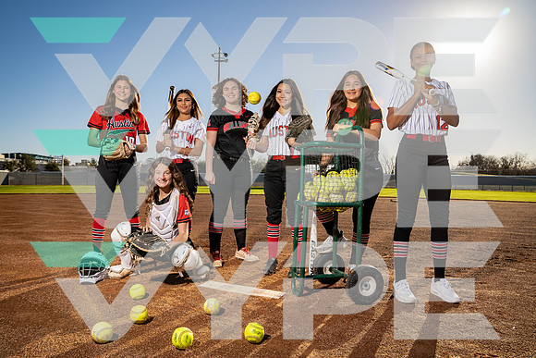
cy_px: 179
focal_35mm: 24
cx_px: 268
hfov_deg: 73.7
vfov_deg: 53.2
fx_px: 357
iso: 100
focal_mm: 24
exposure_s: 1/250
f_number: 7.1
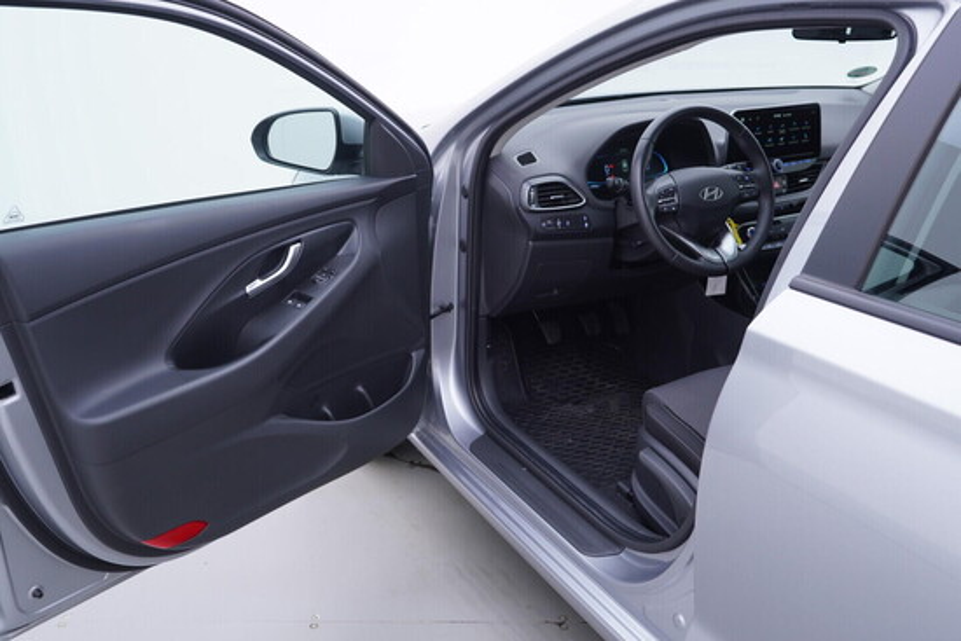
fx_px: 961
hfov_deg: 53.1
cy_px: 320
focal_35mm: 36
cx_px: 480
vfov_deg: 36.9
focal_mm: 24
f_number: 3.2
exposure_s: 1/50
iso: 125
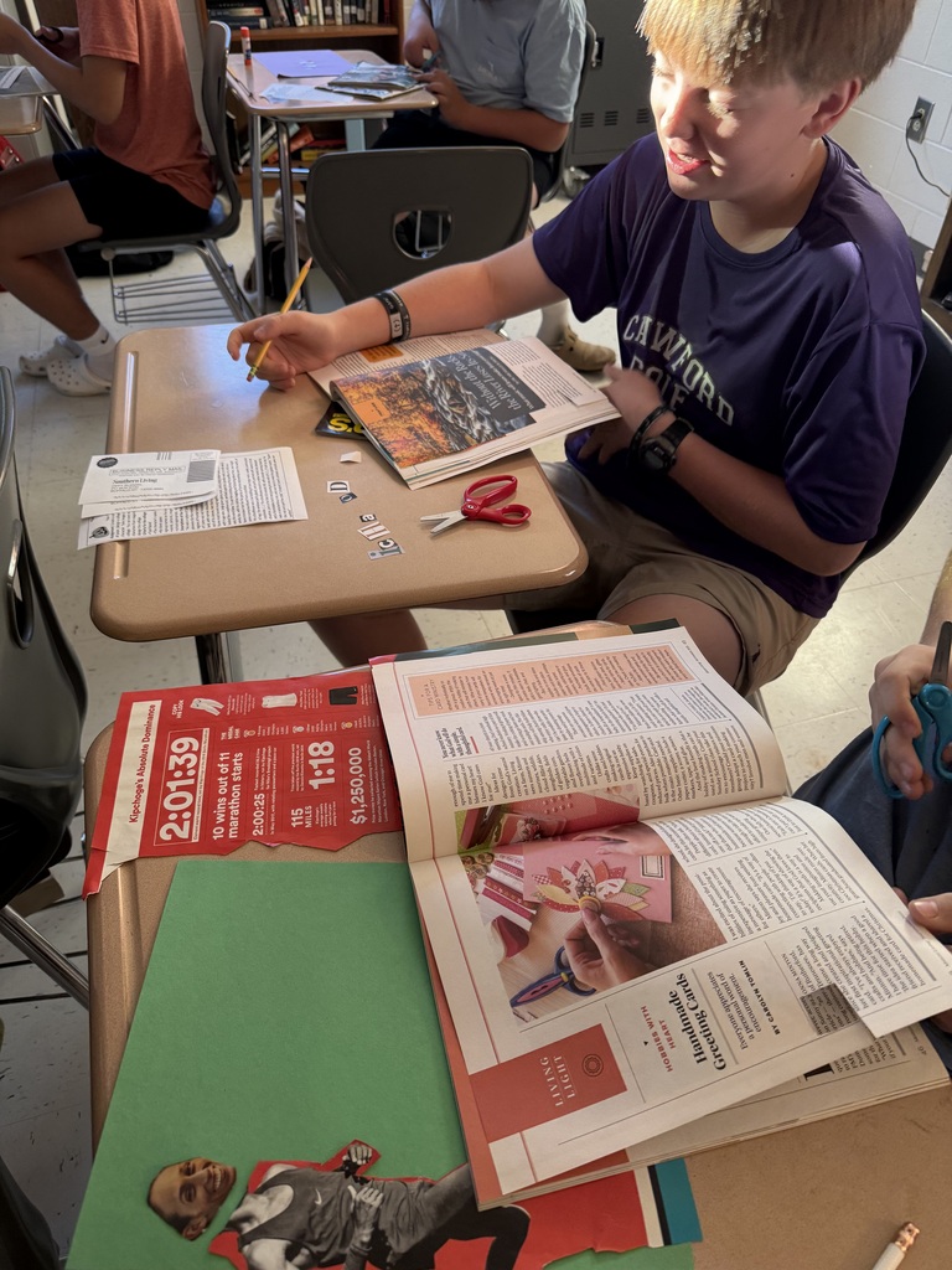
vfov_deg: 71.6
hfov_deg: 56.8
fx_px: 880
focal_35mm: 24
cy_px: 635
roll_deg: -1.6
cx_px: 476
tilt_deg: -42.4
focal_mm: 6.76
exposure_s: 1/120
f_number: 1.78
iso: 200
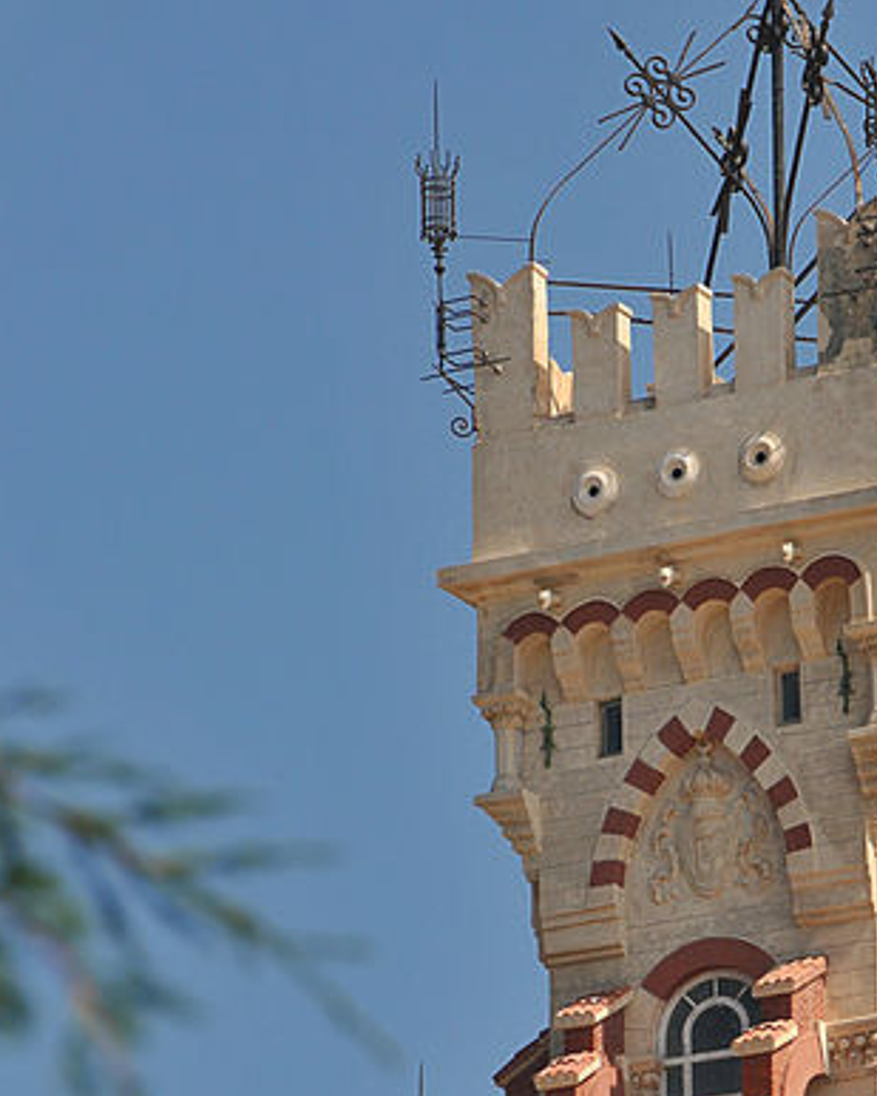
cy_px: 662
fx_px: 15957
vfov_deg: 3.9
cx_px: 677
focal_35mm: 492
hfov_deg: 3.1
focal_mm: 150
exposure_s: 1/1250
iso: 200
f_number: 7.1
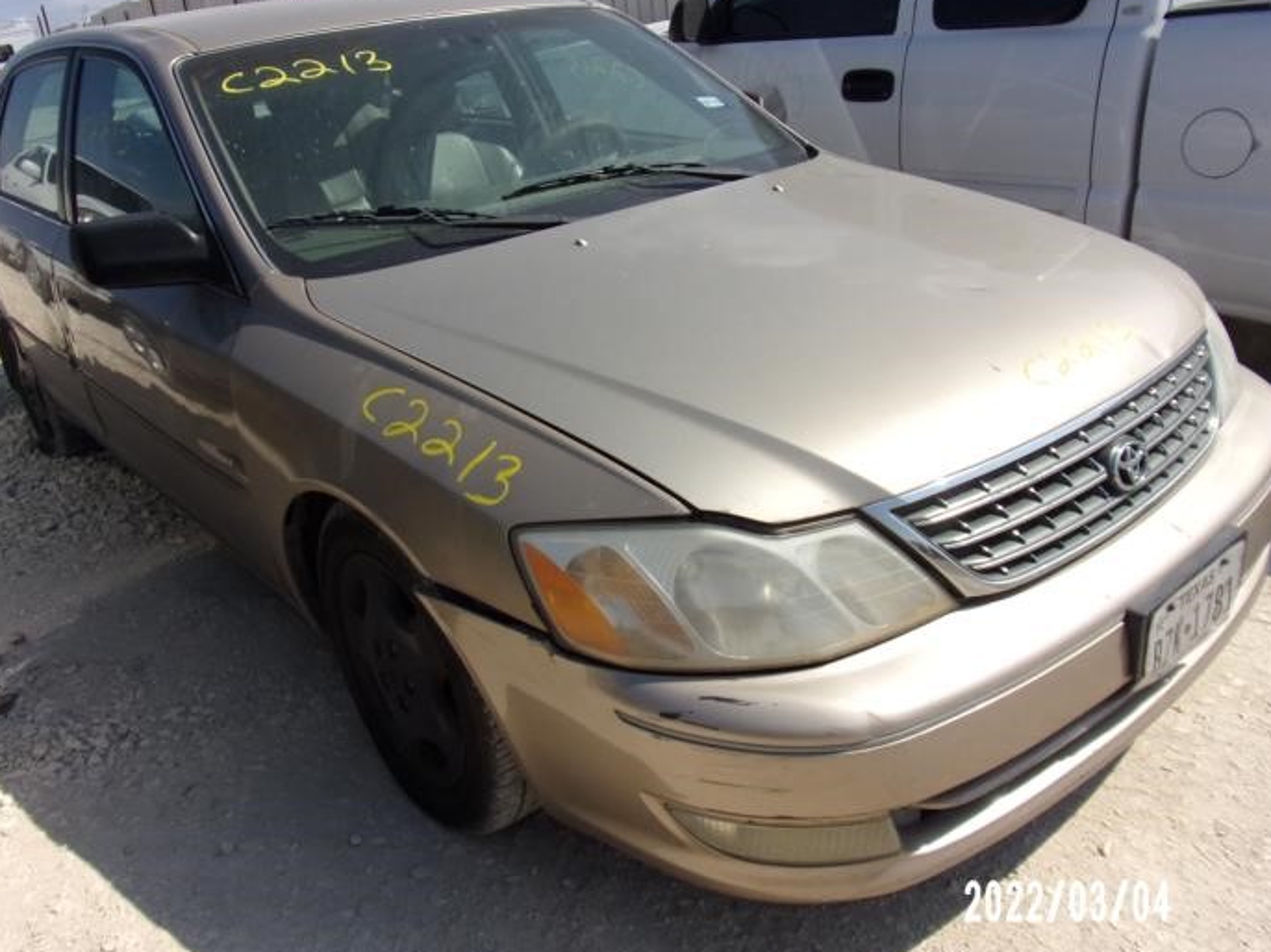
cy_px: 469
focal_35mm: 28
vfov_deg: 49.7
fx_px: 1028
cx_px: 645
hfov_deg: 63.5
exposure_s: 1/160
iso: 80
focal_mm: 4.3
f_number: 10.8
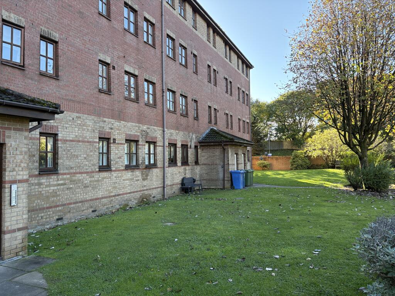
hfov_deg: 67.3
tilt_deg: +2.2
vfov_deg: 53.1
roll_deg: +1.9
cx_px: 198
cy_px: 148
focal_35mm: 26
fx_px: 297
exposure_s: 1/310
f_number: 1.6
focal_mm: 5.96
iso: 64
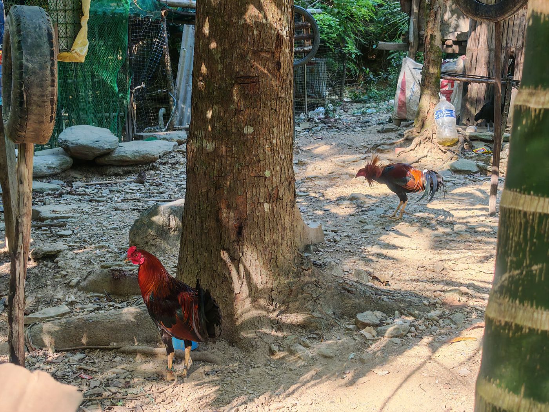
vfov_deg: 30.3
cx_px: 274
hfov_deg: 39.7
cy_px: 206
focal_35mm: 48
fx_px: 761
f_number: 2
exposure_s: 1/370
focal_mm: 6.83
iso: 50
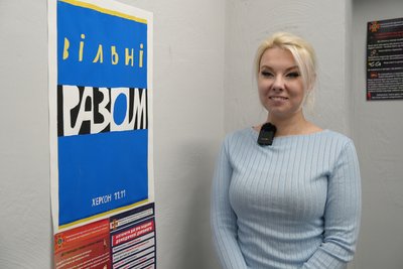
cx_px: 202
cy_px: 134
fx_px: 470
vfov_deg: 31.9
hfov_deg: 46.4
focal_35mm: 42
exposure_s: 1/160
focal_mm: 42
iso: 1000
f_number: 4
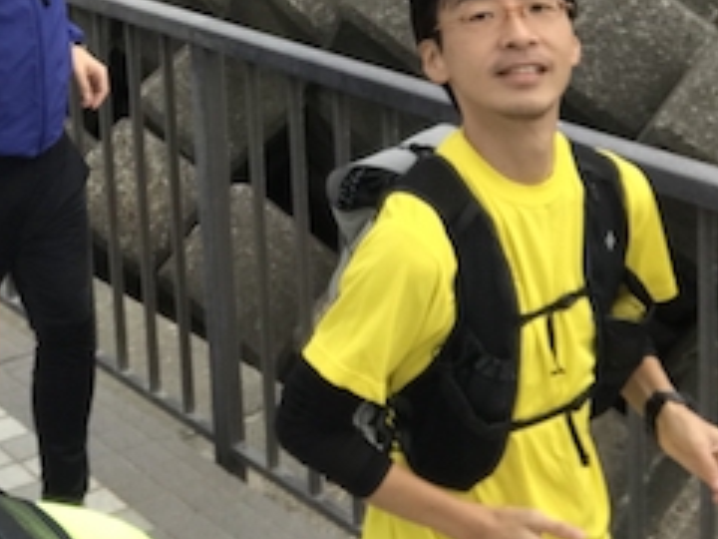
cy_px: -49
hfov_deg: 23.5
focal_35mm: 80
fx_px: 1659
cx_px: 15
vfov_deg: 17.8
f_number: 2.2
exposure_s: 1/523
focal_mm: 2.87
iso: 25
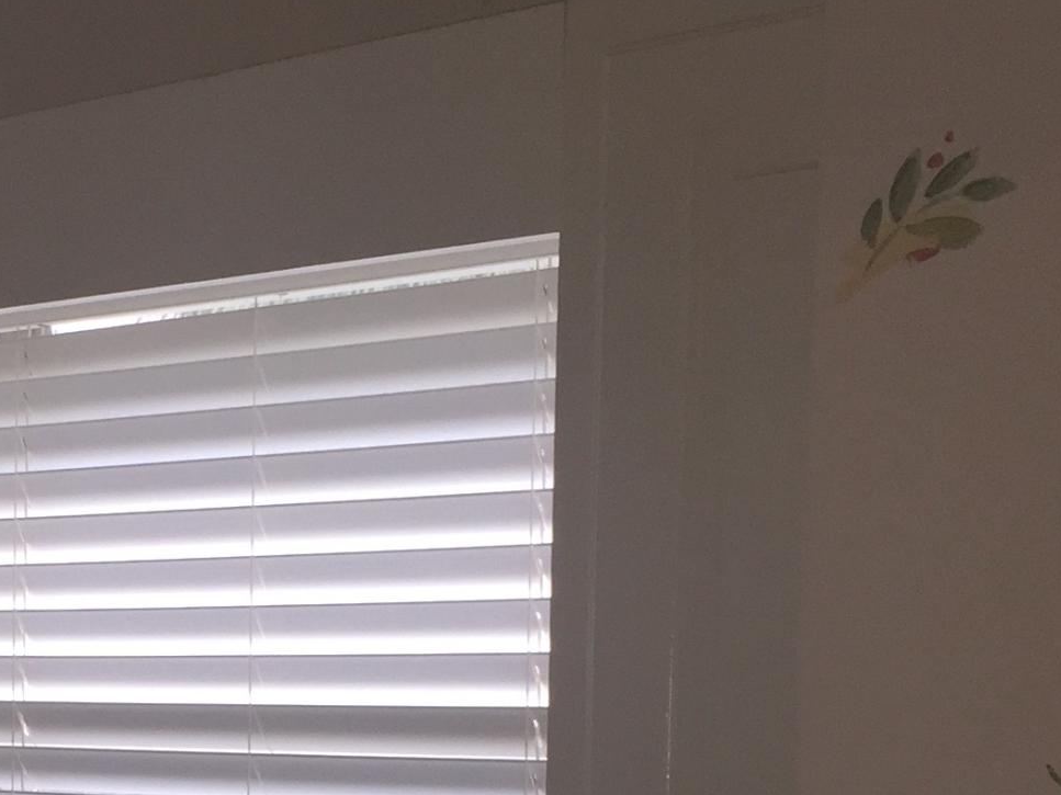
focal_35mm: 90
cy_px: 942
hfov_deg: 20.6
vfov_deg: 15.8
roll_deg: -1.6
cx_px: -151
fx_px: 2758
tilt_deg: -4.5
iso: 40
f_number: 2.2
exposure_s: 1/60
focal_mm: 4.15
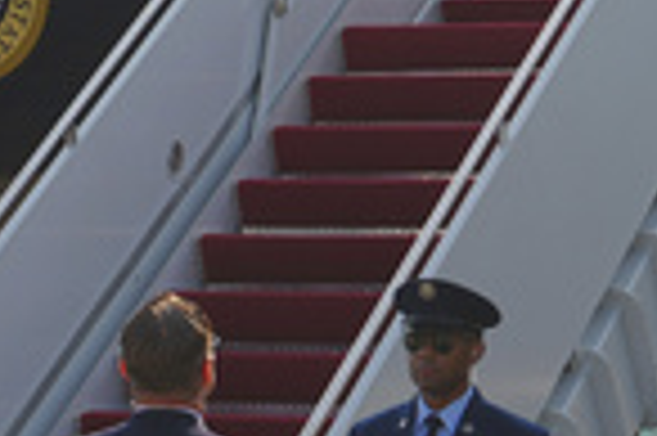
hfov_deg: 8.7
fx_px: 4339
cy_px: -63
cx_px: 382
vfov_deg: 5.7
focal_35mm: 238
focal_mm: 34
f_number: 4
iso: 50
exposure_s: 1/500
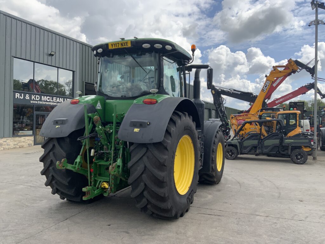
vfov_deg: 48.2
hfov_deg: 61.7
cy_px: 122
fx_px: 272
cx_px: 162
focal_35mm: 29
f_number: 1.8
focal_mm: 3
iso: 16
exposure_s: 1/1342
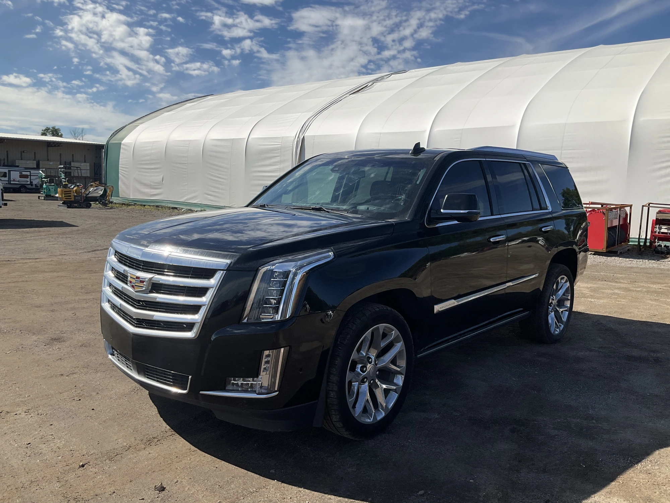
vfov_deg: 48.2
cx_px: 335
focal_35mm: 29
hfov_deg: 61.7
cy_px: 252
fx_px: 561
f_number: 1.8
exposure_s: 1/2959
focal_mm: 3
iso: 25
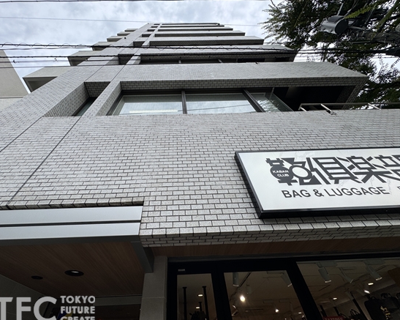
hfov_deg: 96.6
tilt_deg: +50.8
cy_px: 162
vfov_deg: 84.0
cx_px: 183
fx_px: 177
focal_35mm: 15
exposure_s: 1/932
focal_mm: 2.22
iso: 40
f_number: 2.2
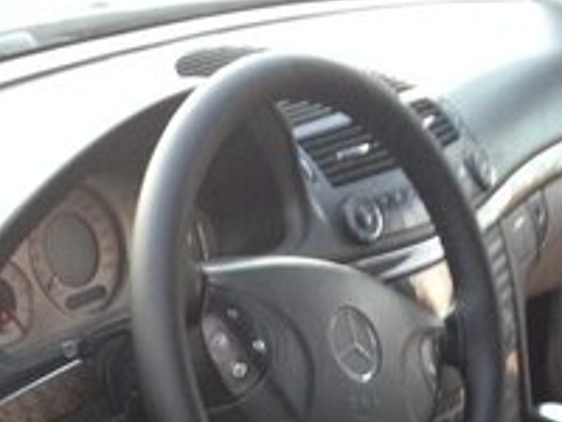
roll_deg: -1.9
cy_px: 633
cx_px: 295
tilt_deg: -32.3
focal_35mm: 82
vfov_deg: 16.4
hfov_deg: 23.8
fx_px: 1331
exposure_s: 1/20
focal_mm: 4.12
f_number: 2.4
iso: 160
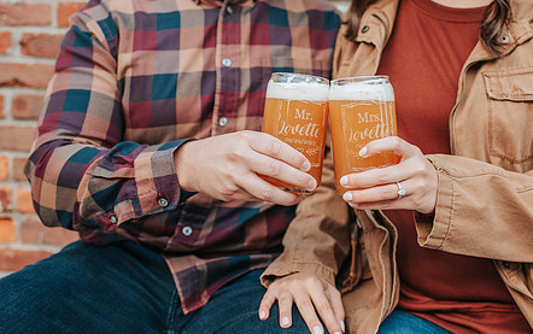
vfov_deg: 26.4
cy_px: 138
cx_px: 318
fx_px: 712
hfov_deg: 40.9
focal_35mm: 49
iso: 1000
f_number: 2.8
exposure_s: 1/400
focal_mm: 35
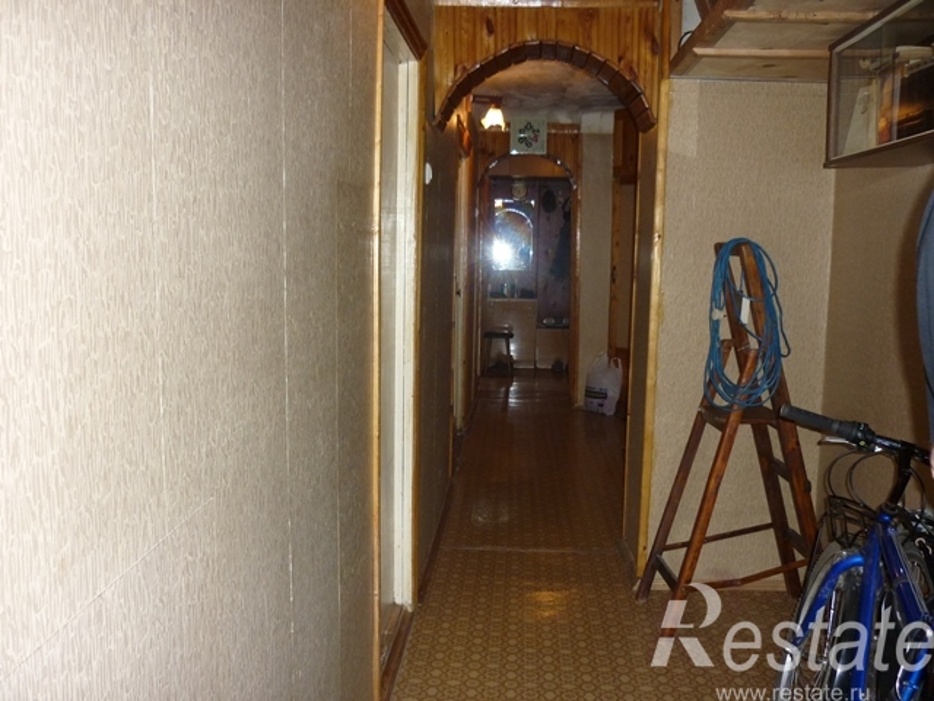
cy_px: 350
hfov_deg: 55.4
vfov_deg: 42.9
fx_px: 890
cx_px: 467
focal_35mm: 33
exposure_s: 1/60
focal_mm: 5.5
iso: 200
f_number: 2.8
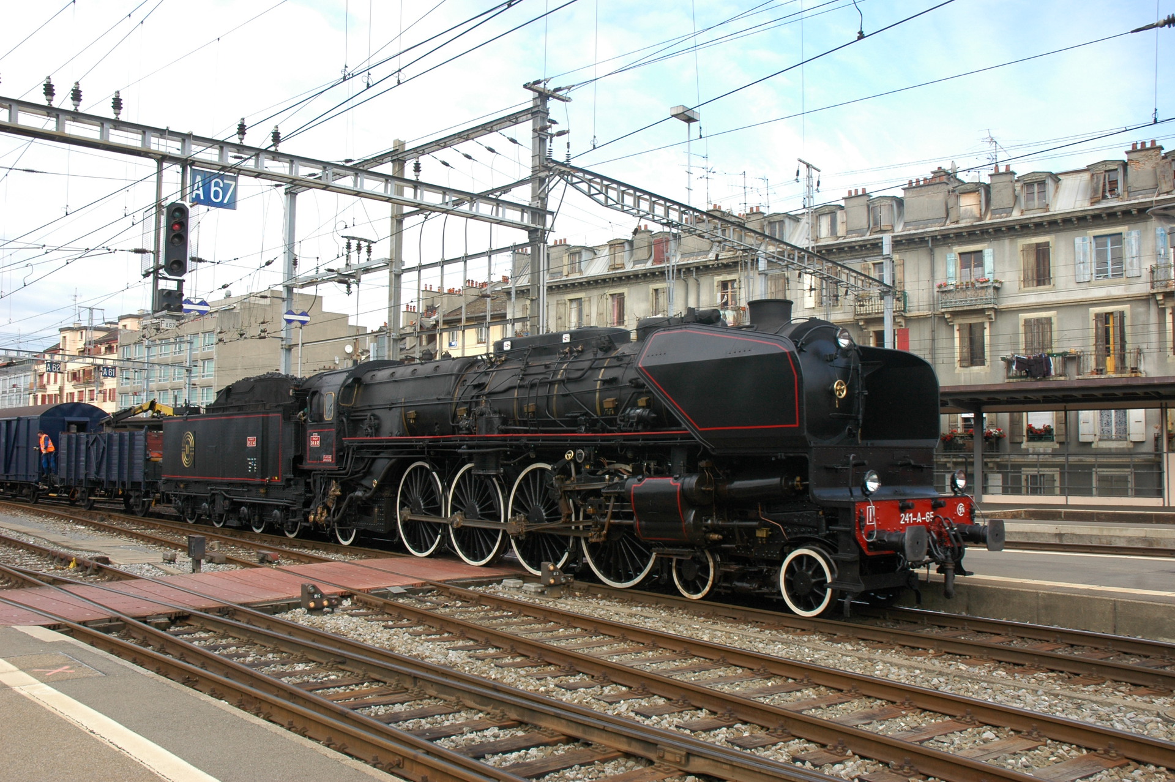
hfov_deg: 57.3
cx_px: 588
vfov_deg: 39.9
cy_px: 391
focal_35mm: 33
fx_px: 1076
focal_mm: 22
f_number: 8
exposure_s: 1/250
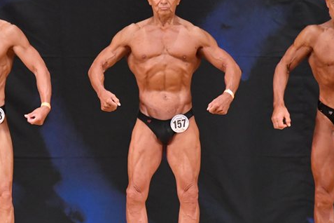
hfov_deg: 4.5
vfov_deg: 3.0
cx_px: 85
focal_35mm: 463
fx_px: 4295
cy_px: 109
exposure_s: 1/400
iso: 5600
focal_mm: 190
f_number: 5.6
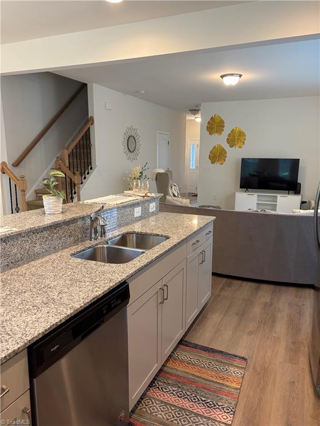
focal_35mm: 26
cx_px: 160
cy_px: 213
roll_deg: -0.4
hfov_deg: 53.1
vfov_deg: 67.3
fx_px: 320
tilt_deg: -9.6
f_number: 1.6
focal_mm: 5.96
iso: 100
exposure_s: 1/60
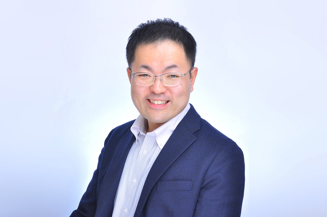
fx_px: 653
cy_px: 108
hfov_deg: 28.1
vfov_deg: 18.9
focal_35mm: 72
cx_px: 164
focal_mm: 48
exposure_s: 1/100
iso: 200
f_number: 9
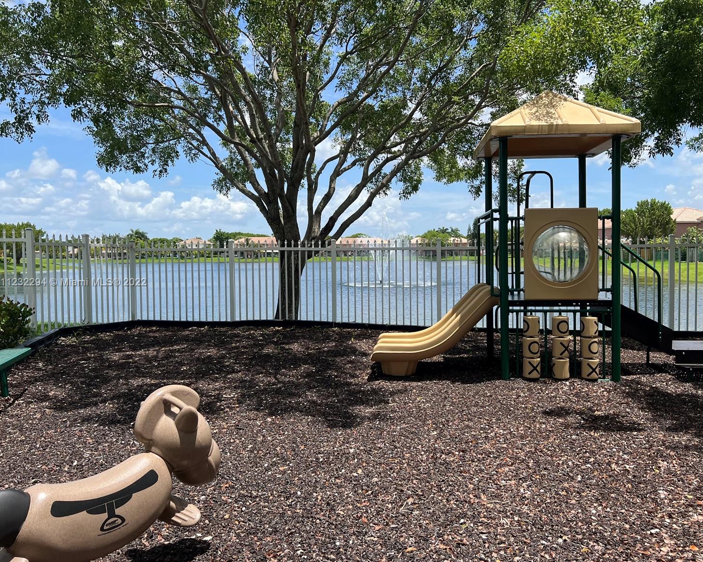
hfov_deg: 62.1
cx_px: 379
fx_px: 583
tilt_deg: -2.2
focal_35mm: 28
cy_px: 283
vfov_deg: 51.5
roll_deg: -0.1
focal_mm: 5.7
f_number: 1.5
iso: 50
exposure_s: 1/3356
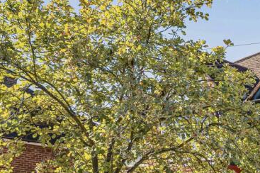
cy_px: 129
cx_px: 358
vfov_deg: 16.5
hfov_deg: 21.7
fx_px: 595
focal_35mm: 82
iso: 800
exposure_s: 1/400
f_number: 11
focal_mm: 29.5
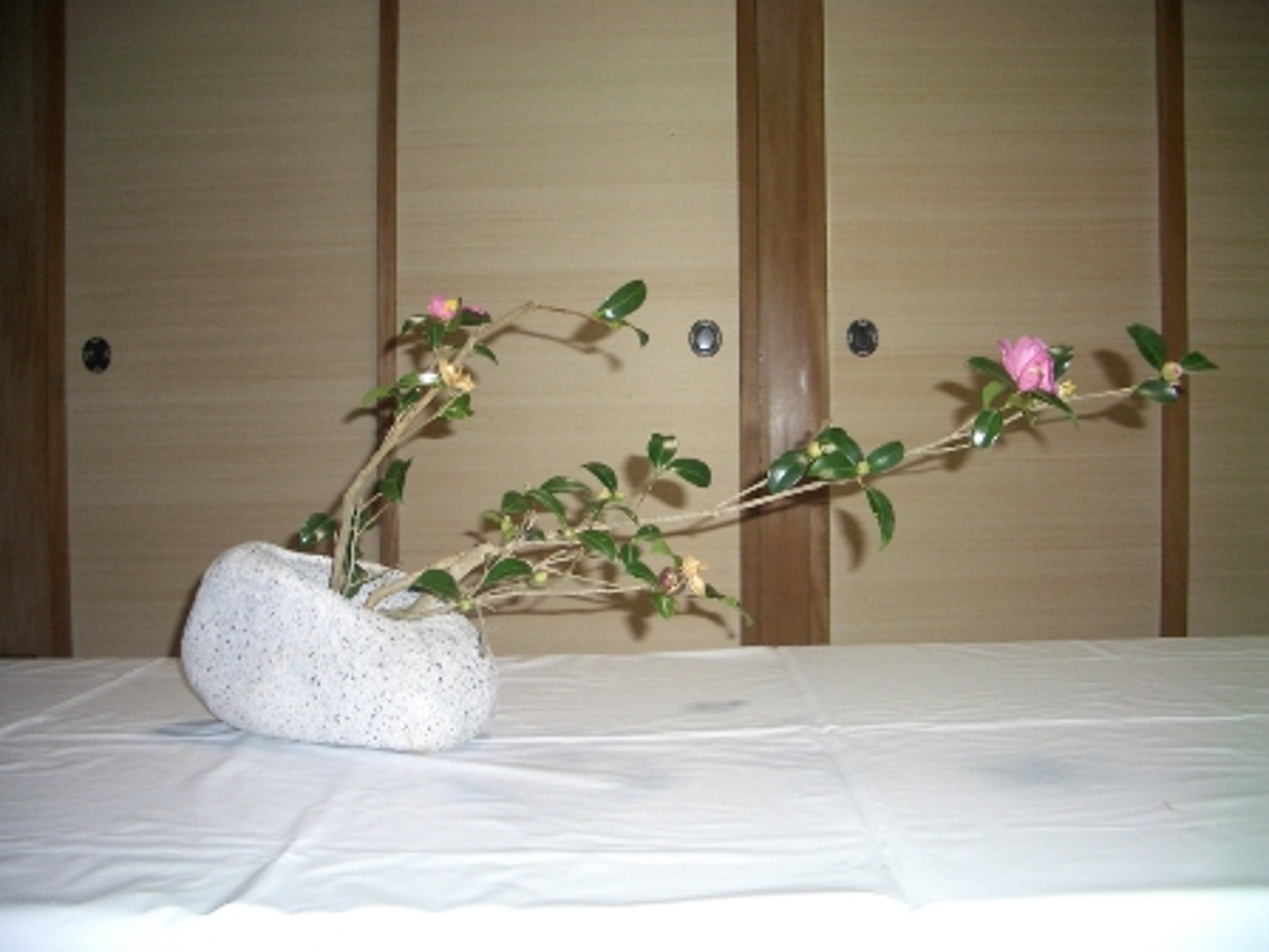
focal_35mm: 35
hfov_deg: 52.6
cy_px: 476
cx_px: 634
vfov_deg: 40.7
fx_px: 1283
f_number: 2.6
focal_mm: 5.8
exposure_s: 1/60
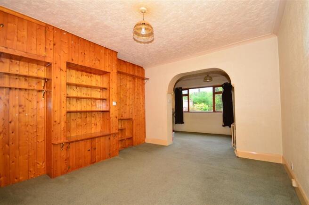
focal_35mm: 15
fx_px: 128
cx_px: 154
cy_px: 102
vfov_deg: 77.0
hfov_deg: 100.5
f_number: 5
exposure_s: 1/15
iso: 200
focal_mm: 10
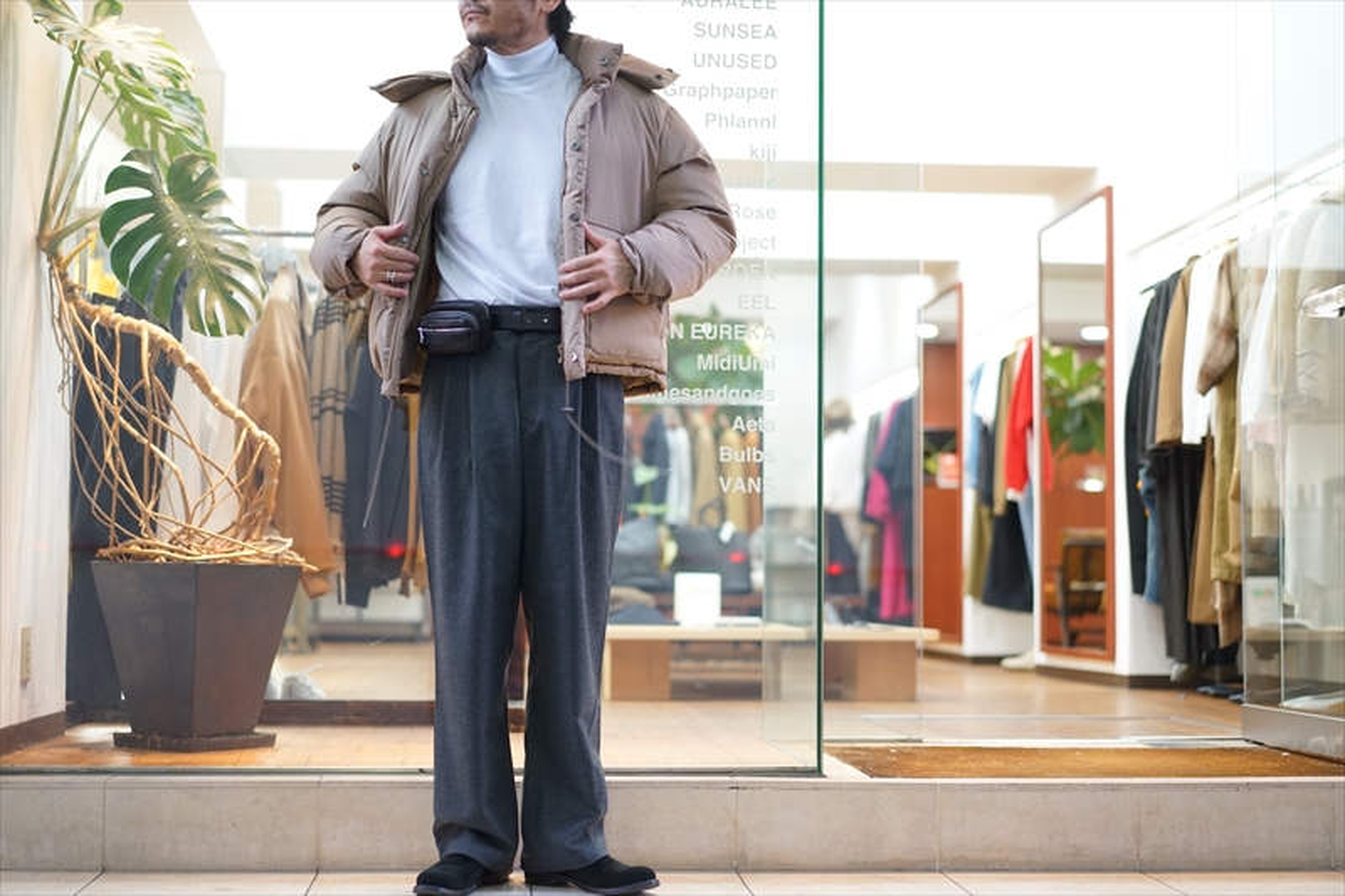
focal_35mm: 55
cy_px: 448
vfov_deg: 24.6
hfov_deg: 36.3
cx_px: 672
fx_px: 2054
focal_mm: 55
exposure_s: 1/60
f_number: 1.8
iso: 640
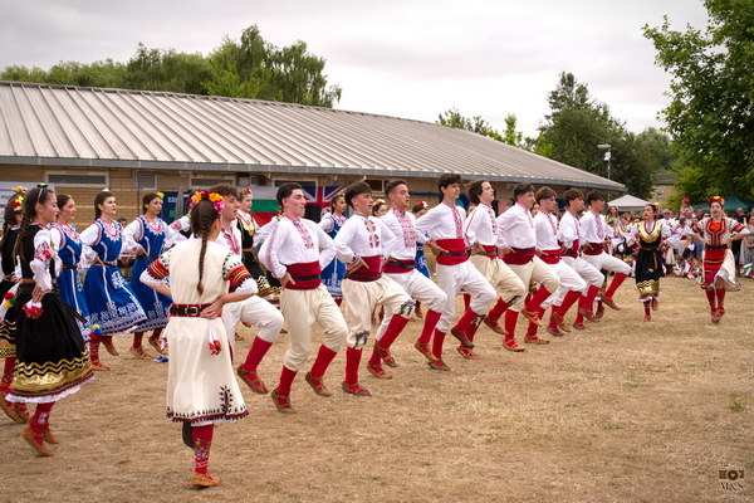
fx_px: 1005
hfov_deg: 41.1
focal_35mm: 48
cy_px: 252
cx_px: 377
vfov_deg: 28.1
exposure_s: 1/200
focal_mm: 48
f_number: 9
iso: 100
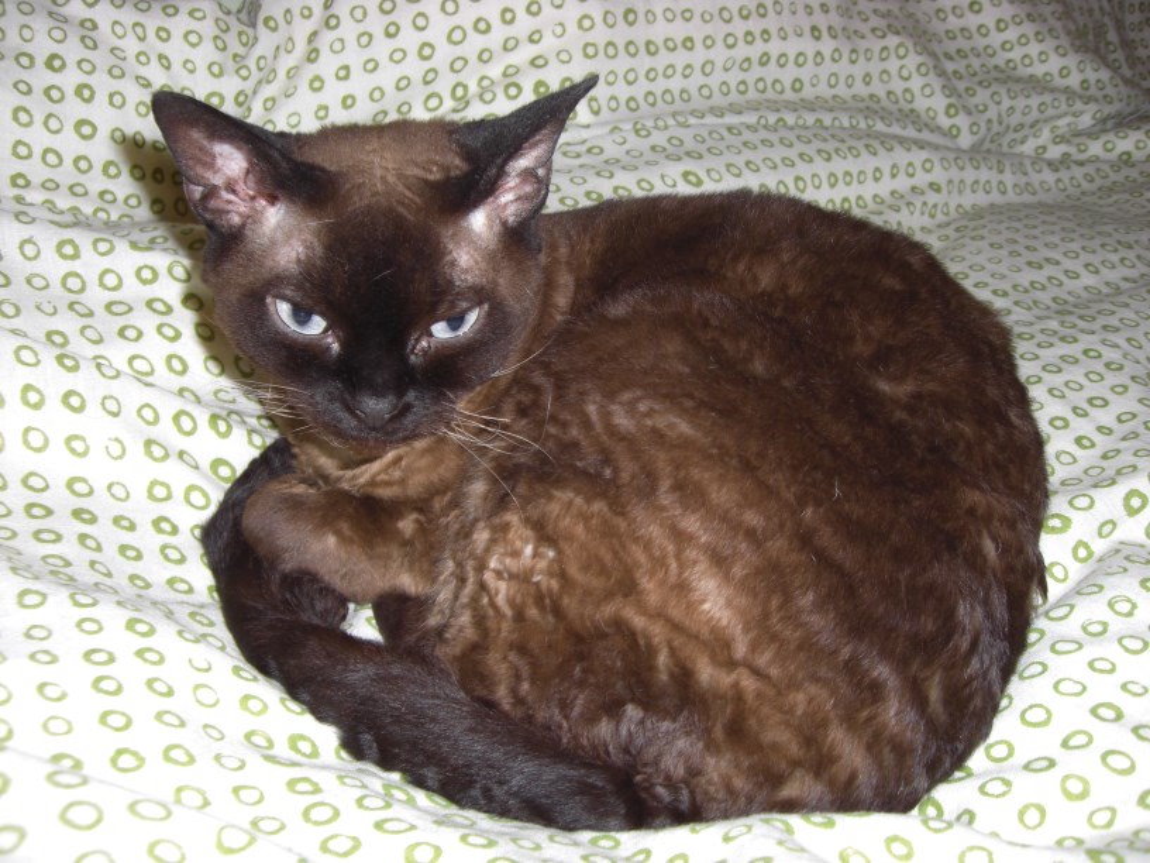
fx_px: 1262
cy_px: 432
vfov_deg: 37.7
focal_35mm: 38
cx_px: 575
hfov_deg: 49.0
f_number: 2.7
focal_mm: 6.2
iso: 64
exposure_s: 1/60
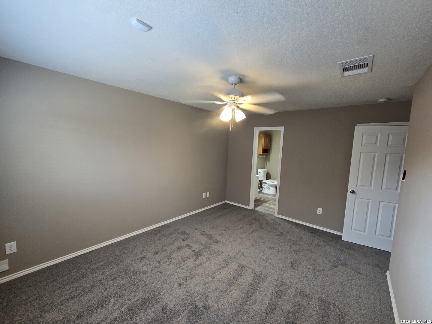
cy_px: 162
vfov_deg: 89.9
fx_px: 162
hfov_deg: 106.2
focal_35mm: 13
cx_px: 216
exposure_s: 1/60
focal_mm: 2.2
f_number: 2.2
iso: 160
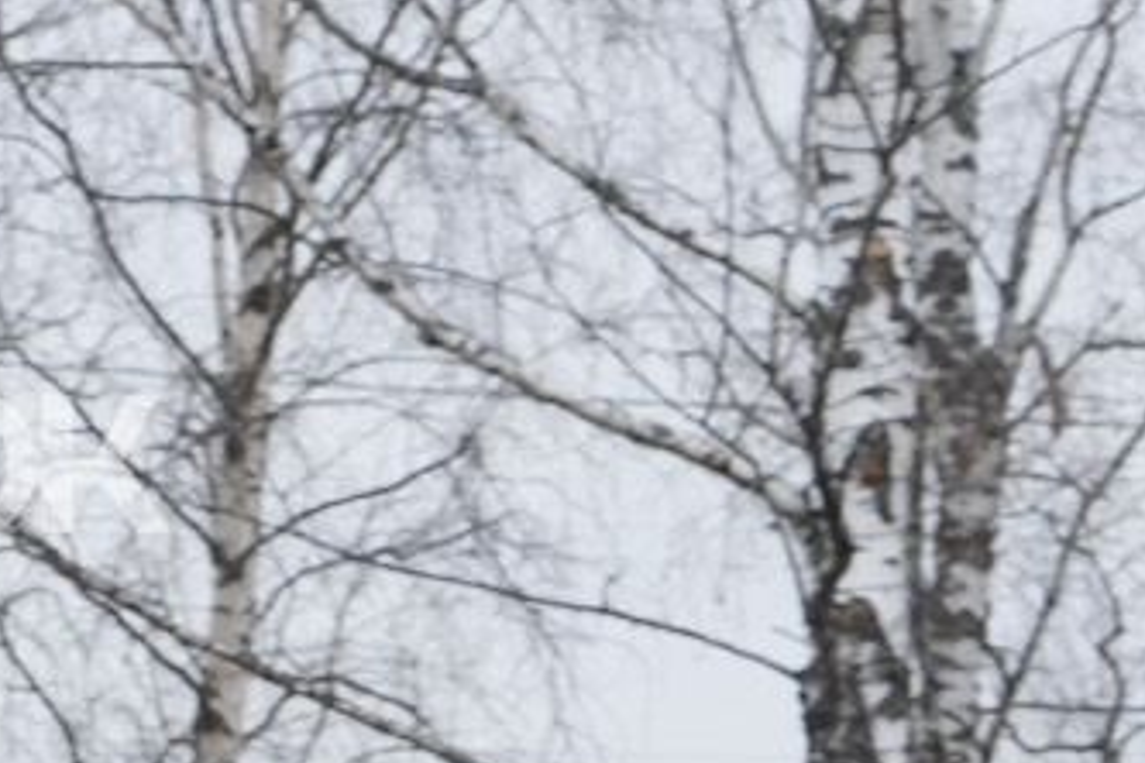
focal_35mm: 420
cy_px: 1340
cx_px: -1454
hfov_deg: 4.8
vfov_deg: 3.3
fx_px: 13357
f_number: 8
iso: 1000
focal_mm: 70
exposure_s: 1/500
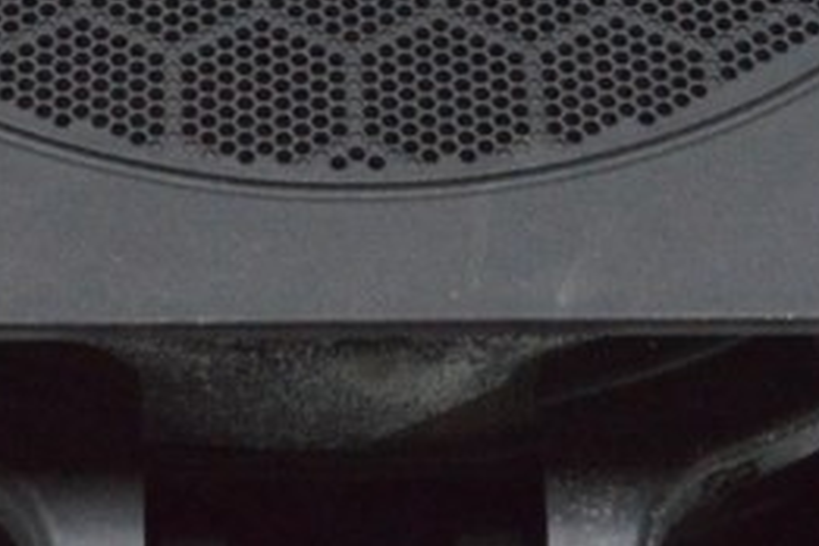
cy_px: -256
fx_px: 3480
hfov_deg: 13.4
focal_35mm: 153
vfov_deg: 8.8
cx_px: 311
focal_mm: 26
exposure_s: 1/20
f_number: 20
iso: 6400
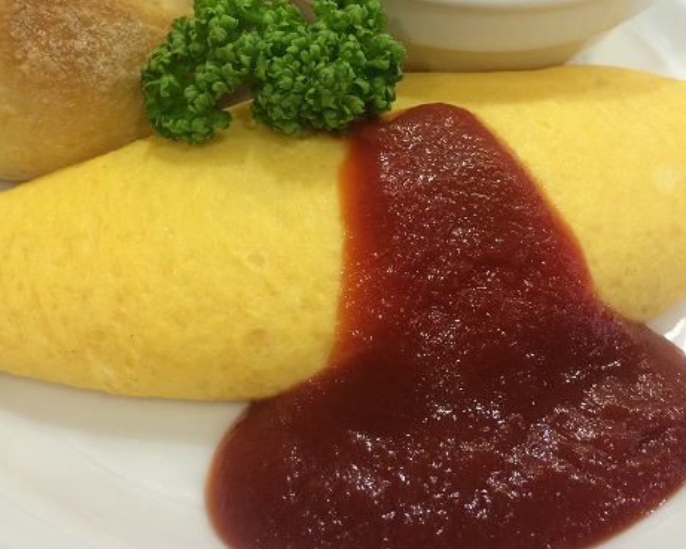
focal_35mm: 43
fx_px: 873
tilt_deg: -47.8
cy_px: 178
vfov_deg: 34.5
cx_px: 314
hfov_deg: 42.9
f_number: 2.2
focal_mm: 4.15
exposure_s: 1/30
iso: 100
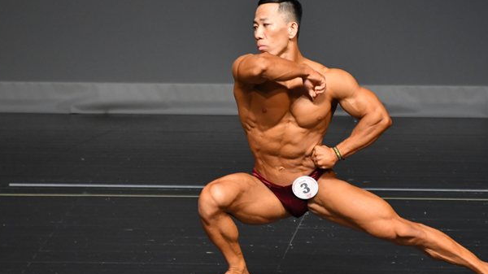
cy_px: 130
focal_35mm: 609
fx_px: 7878
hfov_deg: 3.5
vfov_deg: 2.0
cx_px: 303
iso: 2500
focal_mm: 300
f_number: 5.6
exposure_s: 1/400
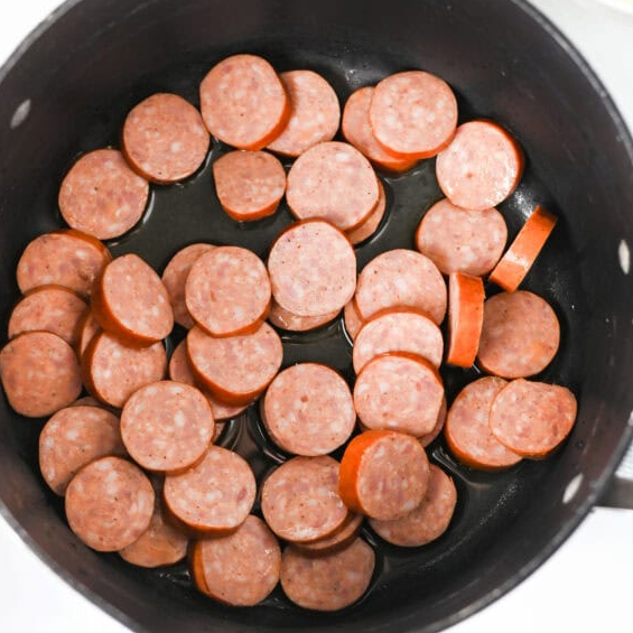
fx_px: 1593
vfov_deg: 22.4
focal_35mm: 77
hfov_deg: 22.5
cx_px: 278
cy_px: 258
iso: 1100
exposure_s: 1/125
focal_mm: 50
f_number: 4
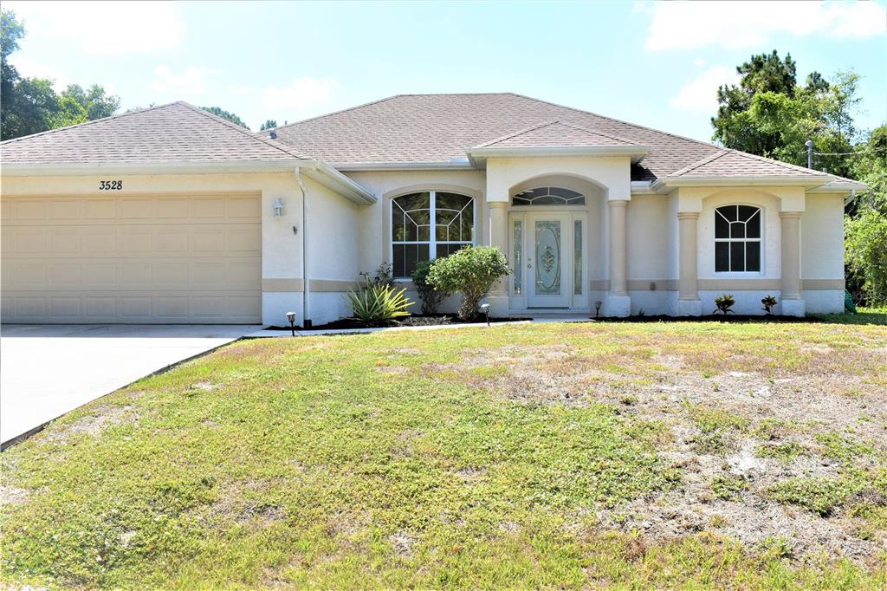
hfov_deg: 53.1
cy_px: 296
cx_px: 444
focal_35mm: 36
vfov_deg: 36.8
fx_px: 887
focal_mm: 24
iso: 400
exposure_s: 1/400
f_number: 11
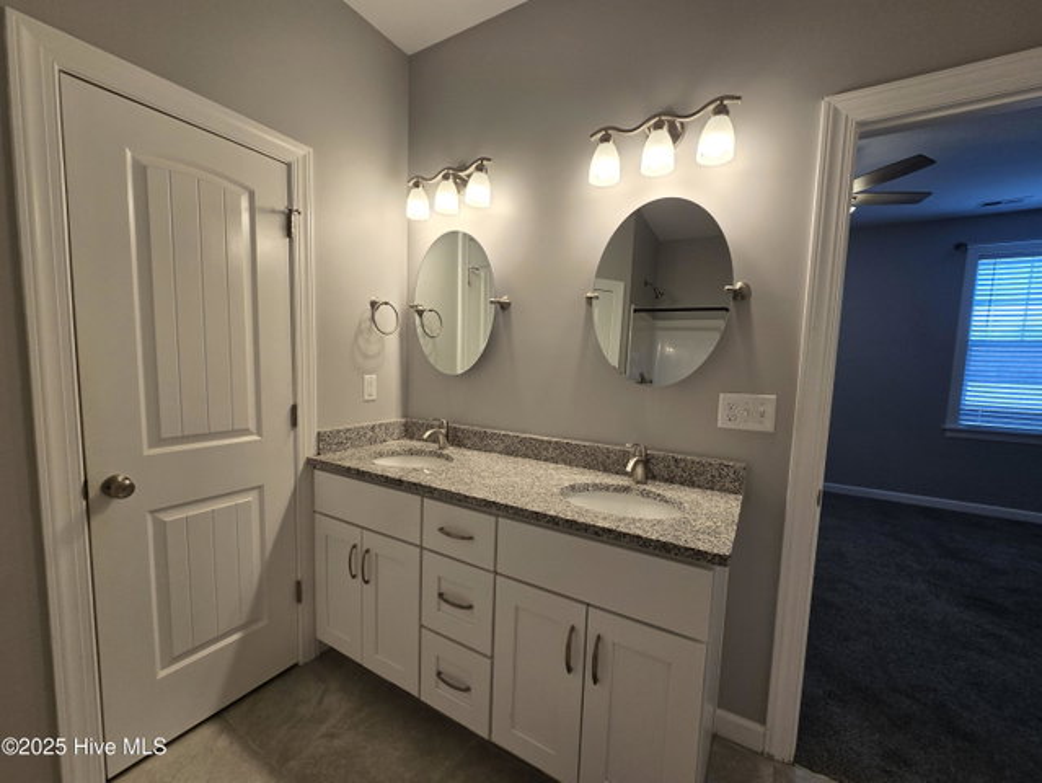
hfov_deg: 106.1
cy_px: 392
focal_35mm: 13
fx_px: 392
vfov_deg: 90.0
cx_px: 521
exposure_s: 1/120
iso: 100
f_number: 2.2
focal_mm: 2.2
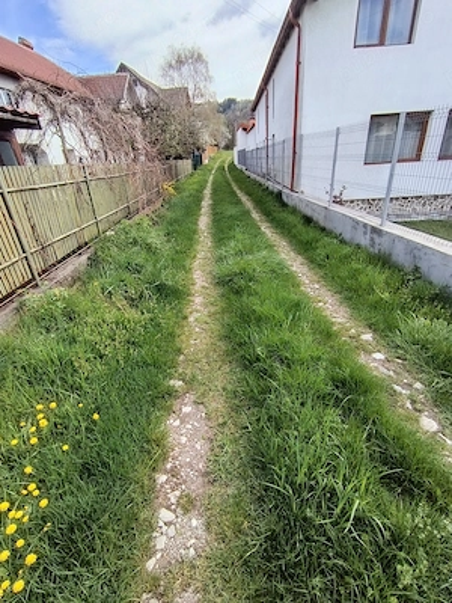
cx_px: 226
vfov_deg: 91.0
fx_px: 296
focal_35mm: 17
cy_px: 302
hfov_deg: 74.7
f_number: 2.2
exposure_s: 1/411
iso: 100
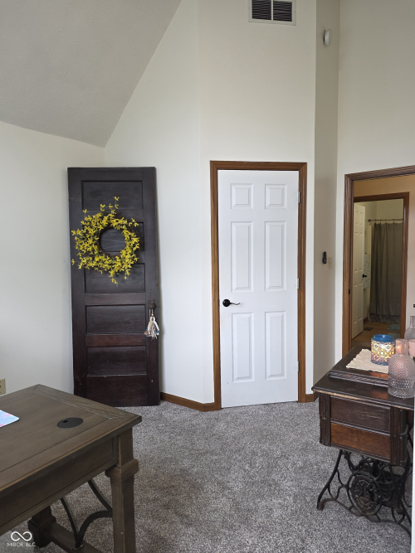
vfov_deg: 73.9
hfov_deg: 58.9
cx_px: 208
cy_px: 276
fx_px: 368
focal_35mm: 23
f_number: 1.7
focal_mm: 6.25
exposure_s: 1/50
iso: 64
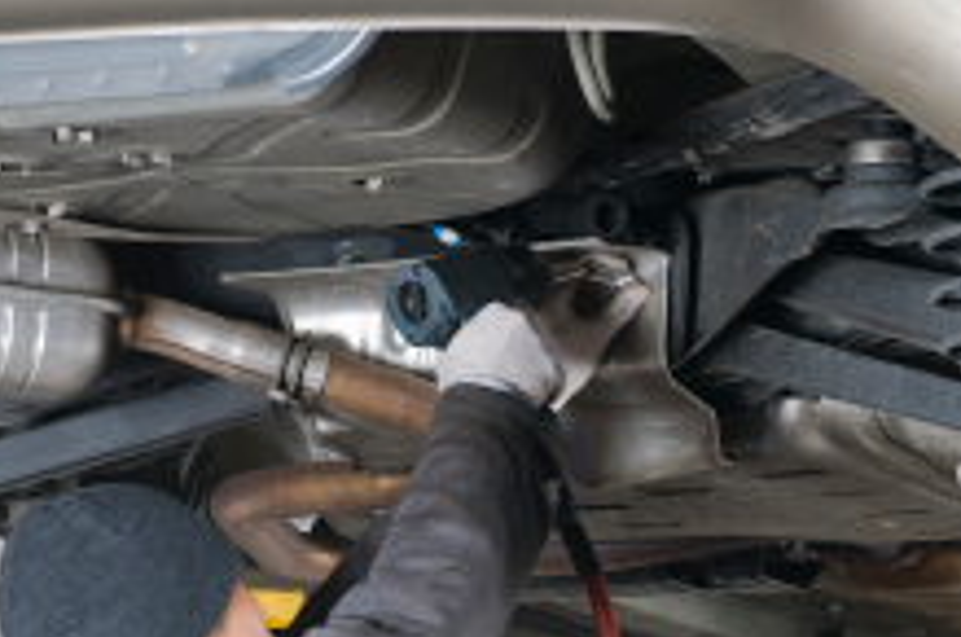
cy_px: 562
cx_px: 632
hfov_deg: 7.8
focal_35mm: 263
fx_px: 7005
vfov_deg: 5.2
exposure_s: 1/100
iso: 200
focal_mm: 90
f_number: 8
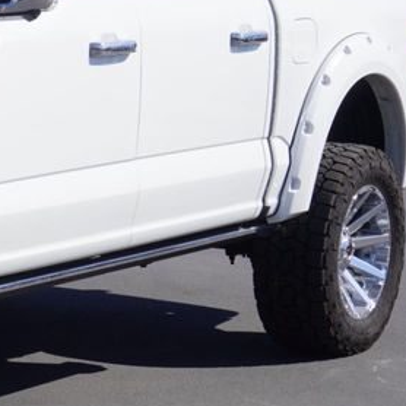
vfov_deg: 12.4
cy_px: 203
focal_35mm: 141
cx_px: -250
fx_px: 1871
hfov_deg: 11.7
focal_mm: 30
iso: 100
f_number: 11
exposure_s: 1/160
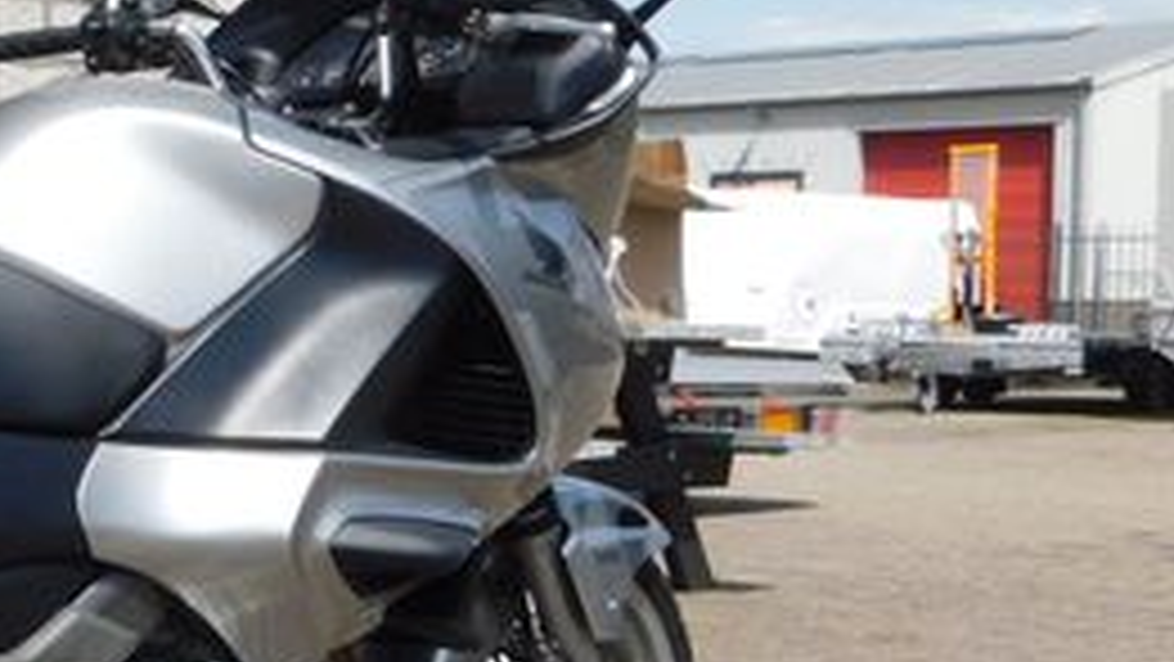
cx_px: -261
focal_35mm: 80
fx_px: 2491
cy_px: 396
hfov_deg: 24.0
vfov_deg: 15.1
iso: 125
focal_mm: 5.3
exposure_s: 1/1500
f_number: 3.2
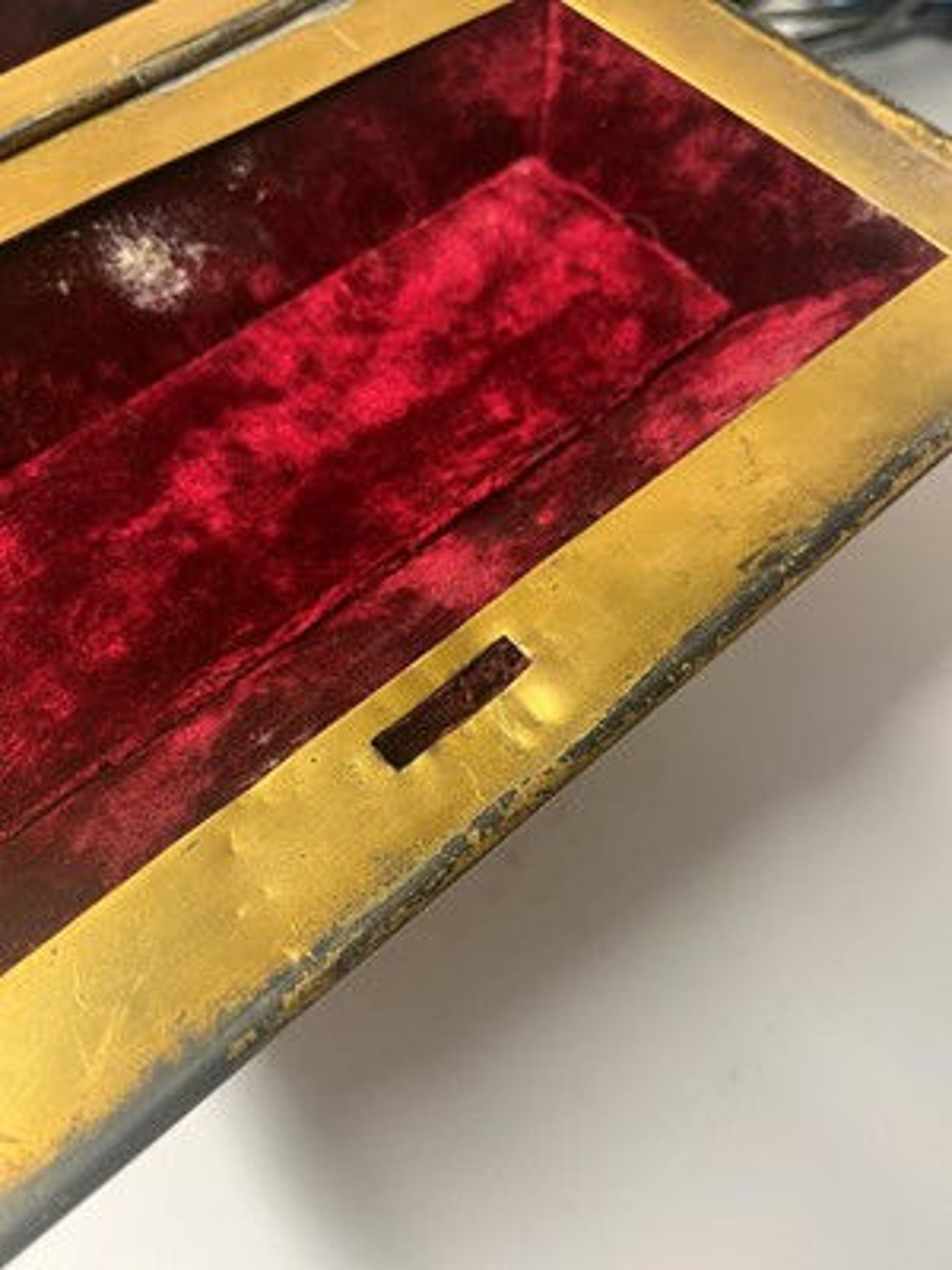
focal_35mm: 26
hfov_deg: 53.1
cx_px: 476
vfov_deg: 67.3
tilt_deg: -53.9
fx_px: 953
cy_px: 635
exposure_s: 1/50
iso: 125
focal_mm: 5.1
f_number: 1.6
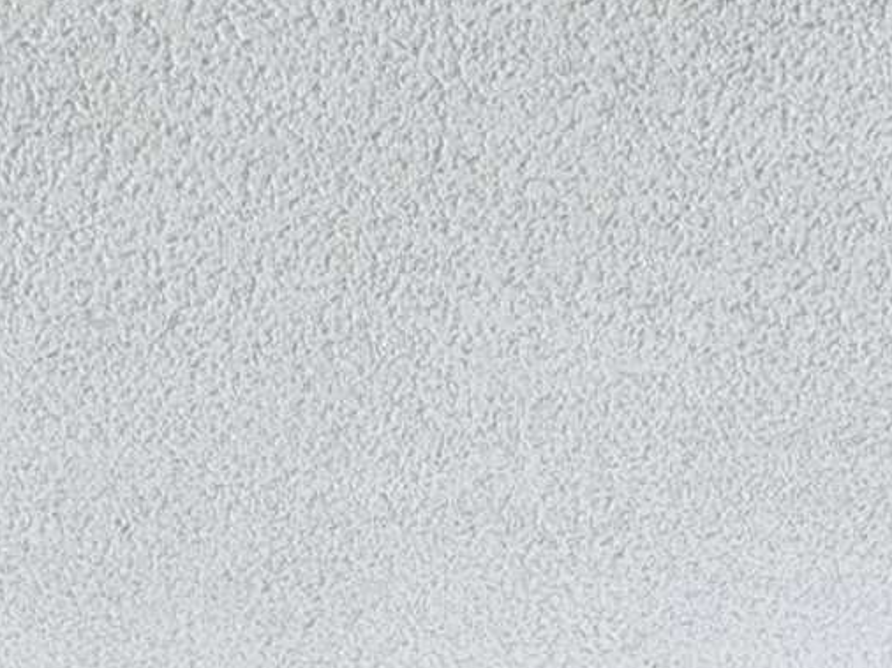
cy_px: 1796
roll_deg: +1.5
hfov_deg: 23.0
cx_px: 416
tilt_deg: -8.0
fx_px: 2189
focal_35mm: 85
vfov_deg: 12.1
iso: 50
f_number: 2.2
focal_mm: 2.22
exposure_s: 1/99
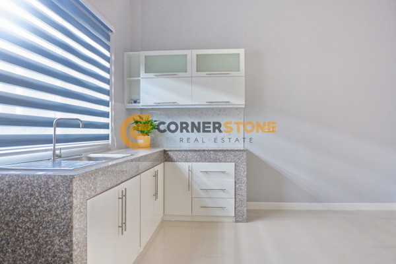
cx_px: 198
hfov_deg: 73.7
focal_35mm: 24
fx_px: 264
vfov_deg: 53.1
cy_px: 132
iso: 400
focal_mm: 16
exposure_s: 1/25
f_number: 3.5
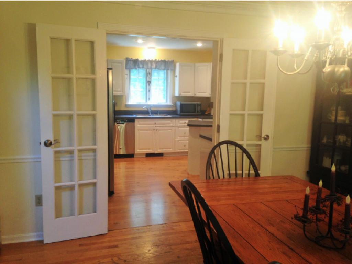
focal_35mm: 33
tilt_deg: -7.8
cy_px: 132
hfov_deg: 55.3
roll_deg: -1.4
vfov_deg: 43.0
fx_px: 336
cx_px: 176
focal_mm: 4.12
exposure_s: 1/20
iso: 80
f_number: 2.4
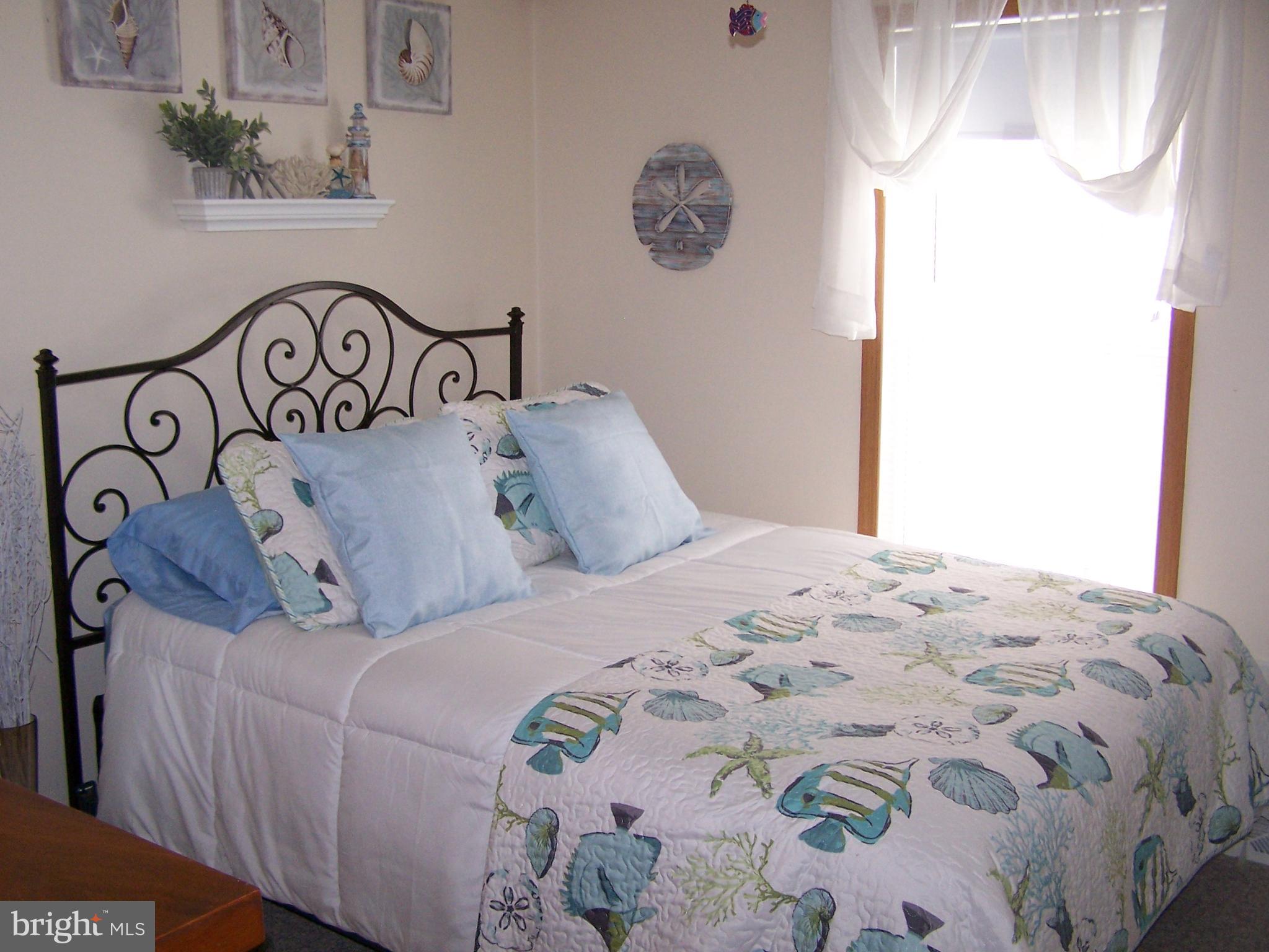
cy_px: 476
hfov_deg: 49.0
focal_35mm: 38
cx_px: 634
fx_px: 1393
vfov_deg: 37.7
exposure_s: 1/60
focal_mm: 6.3
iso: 140
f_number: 2.8
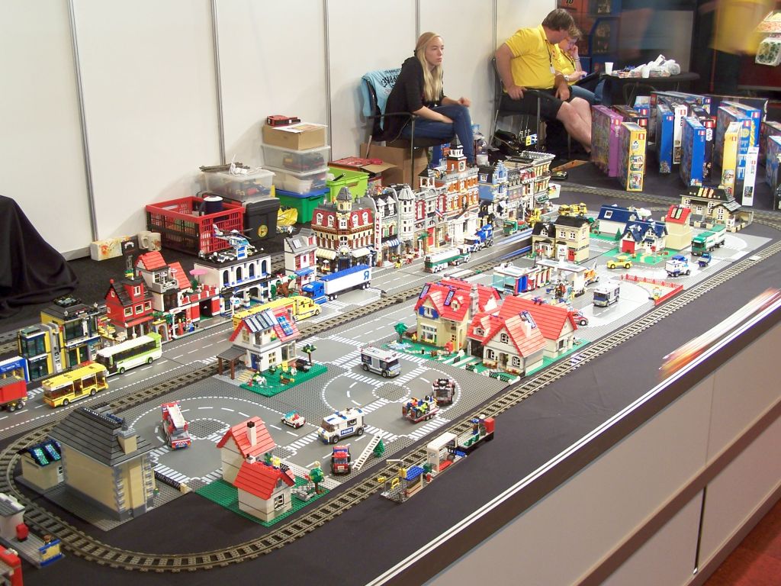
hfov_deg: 43.9
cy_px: 293
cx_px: 390
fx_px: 970
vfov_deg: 33.6
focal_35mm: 43
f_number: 2.9
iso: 80
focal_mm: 7.1
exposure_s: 1/2
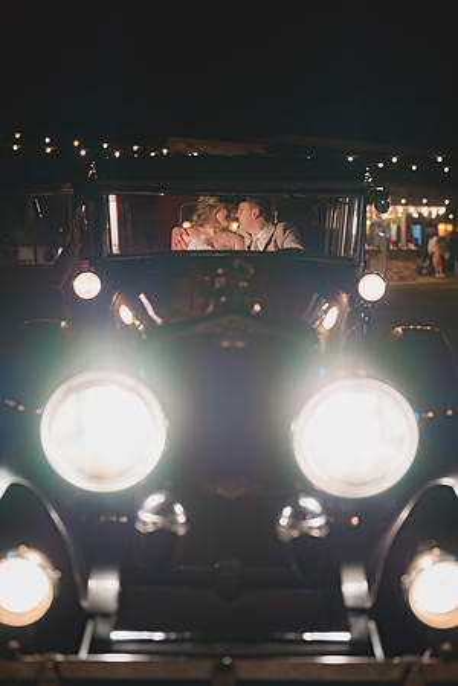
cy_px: 343
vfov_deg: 39.6
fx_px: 954
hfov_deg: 27.0
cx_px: 229
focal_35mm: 50
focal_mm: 50
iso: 250
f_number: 1.8
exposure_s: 1/100
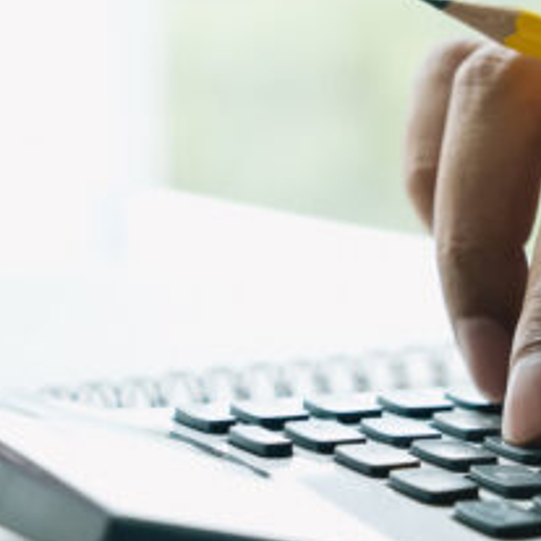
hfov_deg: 9.2
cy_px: 408
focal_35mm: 189
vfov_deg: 9.2
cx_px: 170
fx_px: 3342
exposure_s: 1/180
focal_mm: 40.1
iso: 400
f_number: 2.8
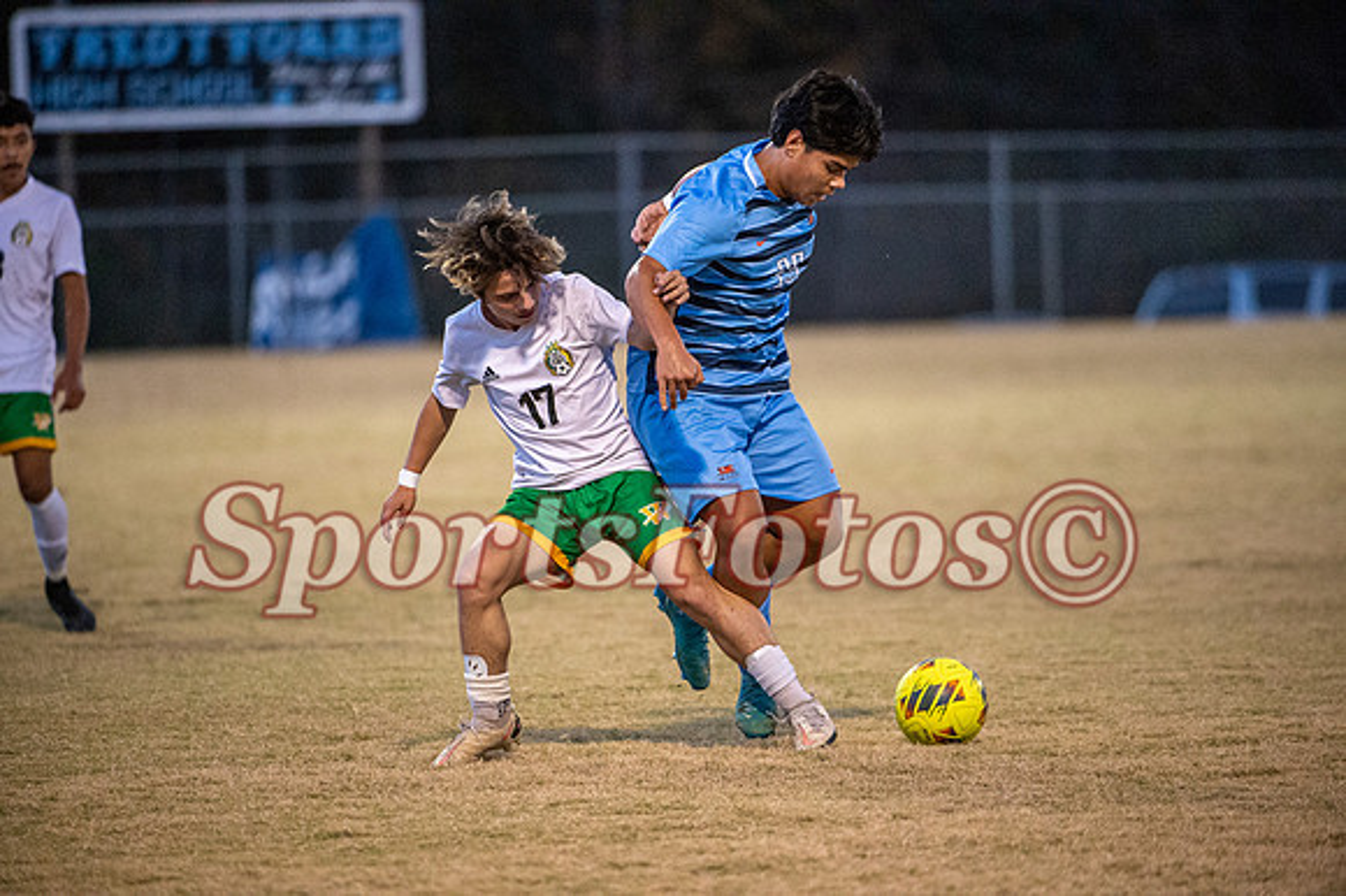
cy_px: 448
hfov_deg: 5.9
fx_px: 13078
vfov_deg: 3.9
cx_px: 673
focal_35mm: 350
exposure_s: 1/1000
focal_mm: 350
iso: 6400
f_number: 4
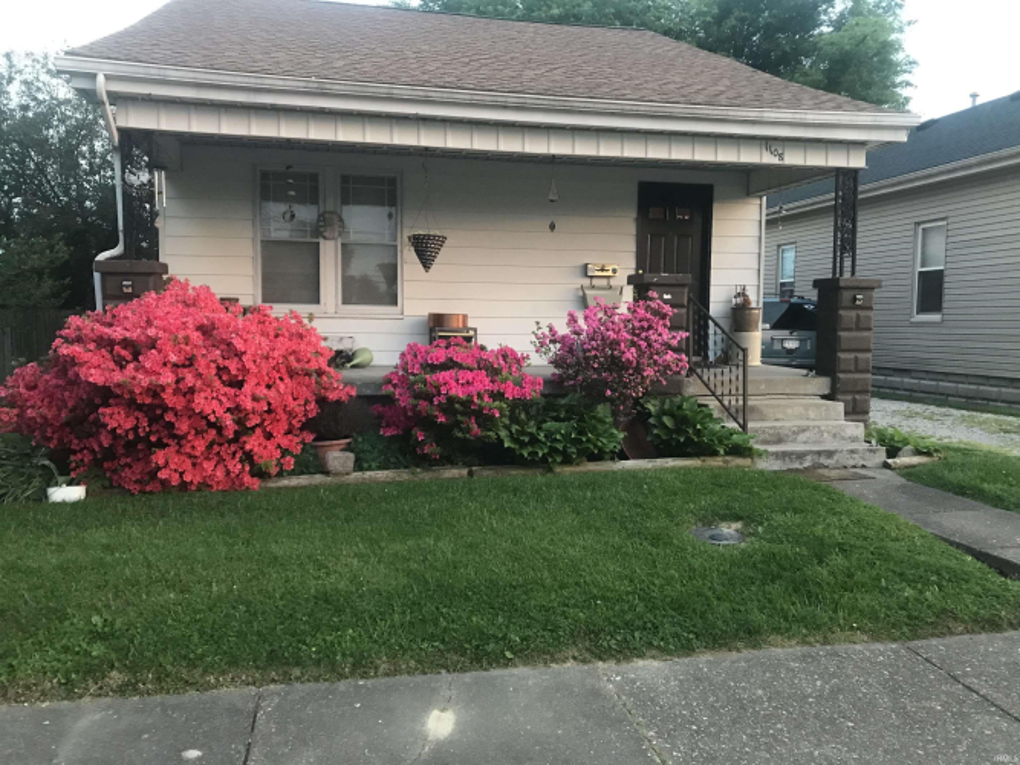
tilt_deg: -4.3
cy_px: 382
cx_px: 510
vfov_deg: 49.7
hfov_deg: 63.5
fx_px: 825
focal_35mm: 28
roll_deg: -1.0
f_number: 1.8
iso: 80
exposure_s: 1/15
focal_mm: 3.99
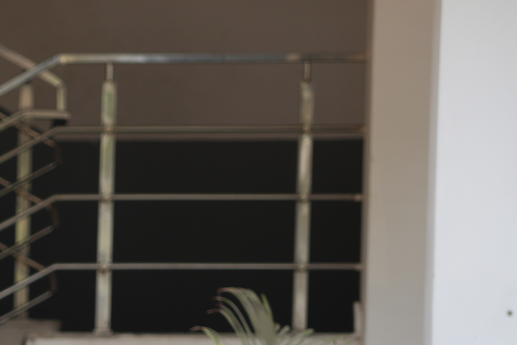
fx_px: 5888
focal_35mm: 410
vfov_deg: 3.3
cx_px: -139
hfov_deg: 5.0
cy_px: 575
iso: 125
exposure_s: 1/400
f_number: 2.8
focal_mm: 105
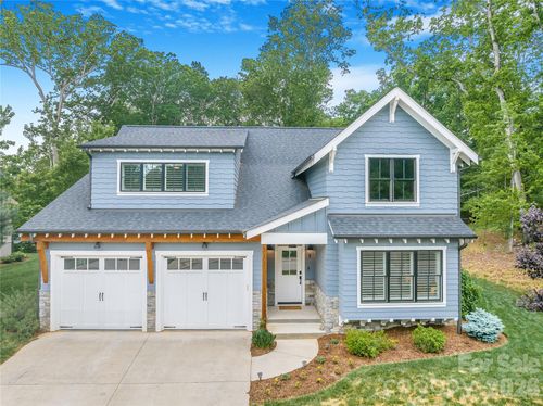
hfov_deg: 71.6
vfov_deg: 56.7
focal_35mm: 24
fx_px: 376
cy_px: 203
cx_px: 272
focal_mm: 12.29
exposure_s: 1/640
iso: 300
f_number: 2.8
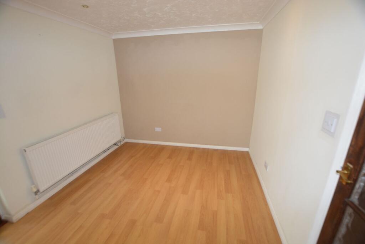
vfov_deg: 77.3
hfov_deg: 100.4
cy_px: 122
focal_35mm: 15
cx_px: 182
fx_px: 152
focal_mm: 10
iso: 640
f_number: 4
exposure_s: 1/60
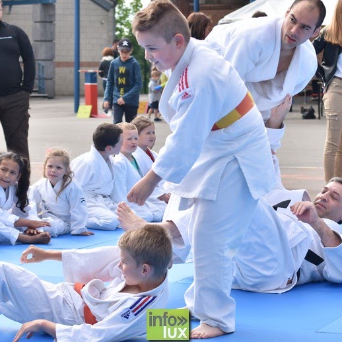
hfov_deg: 13.8
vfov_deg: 13.8
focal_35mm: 126
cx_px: 168
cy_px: 120
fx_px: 1408
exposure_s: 1/500
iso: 100
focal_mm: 50
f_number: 4.5
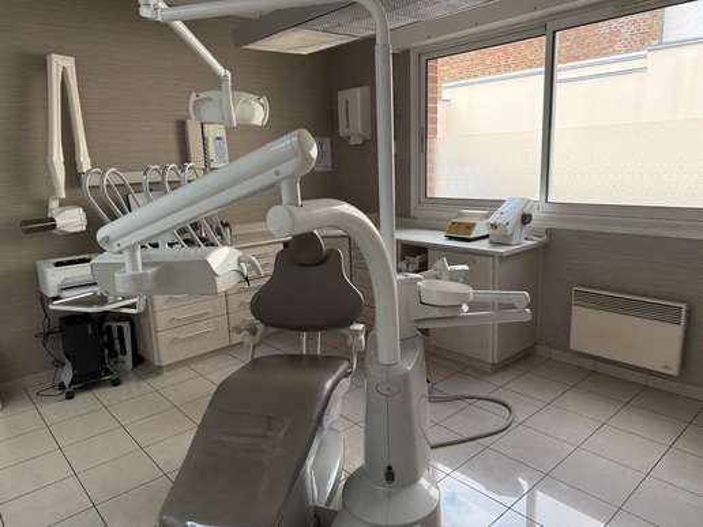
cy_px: 264
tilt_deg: -12.1
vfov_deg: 56.8
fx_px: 487
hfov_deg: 71.6
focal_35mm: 24
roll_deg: +2.3
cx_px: 352
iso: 200
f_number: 1.78
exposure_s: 1/240
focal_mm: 6.76
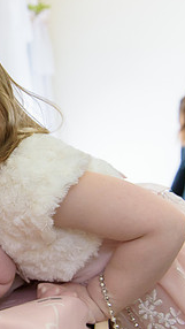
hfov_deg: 20.8
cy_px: 188
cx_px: -75
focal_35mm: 51
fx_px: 444
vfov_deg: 40.5
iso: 1600
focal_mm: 24
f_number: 3.2
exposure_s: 1/125
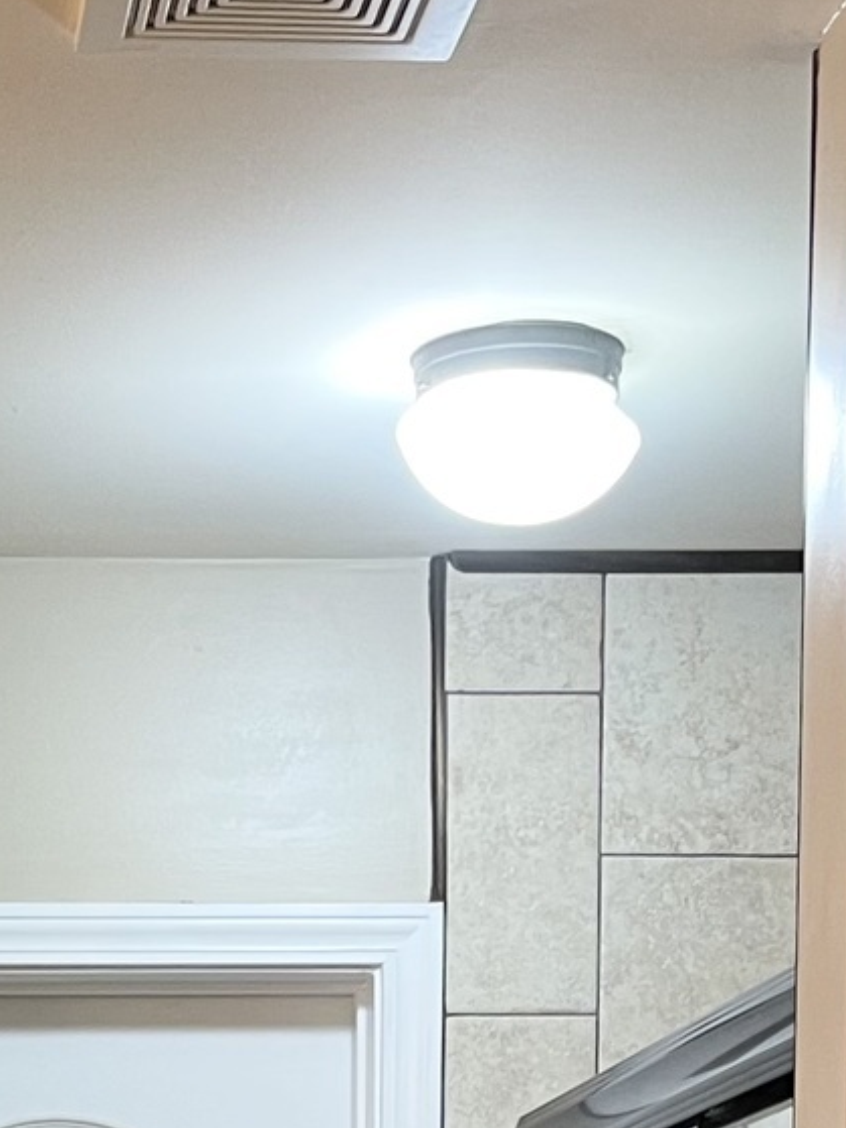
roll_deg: +0.3
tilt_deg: -5.7
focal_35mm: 103
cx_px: -4
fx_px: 3358
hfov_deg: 14.1
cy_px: 1830
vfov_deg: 16.8
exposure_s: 1/60
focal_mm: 5.1
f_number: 1.6
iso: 100
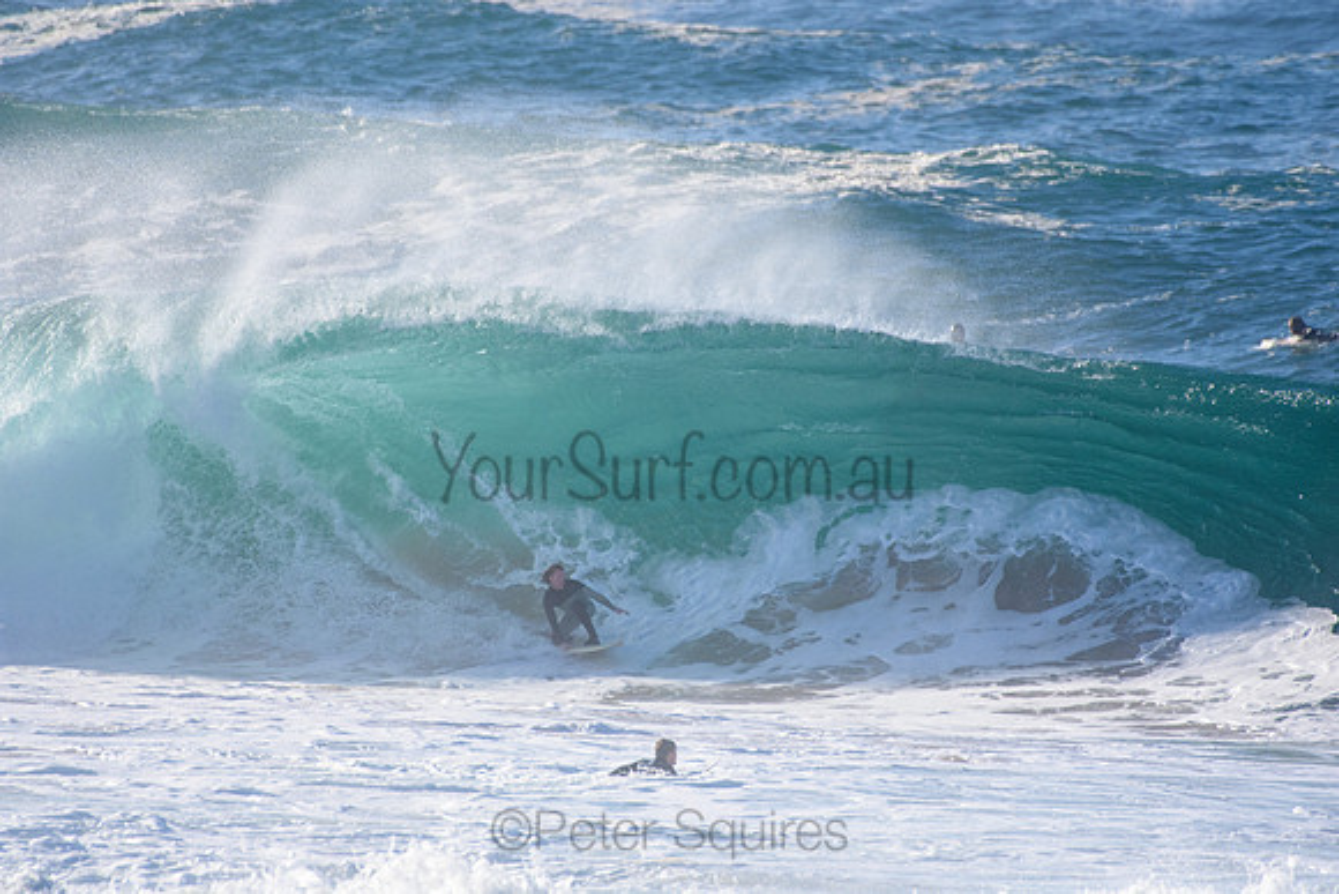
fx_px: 27901
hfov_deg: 2.7
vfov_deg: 1.8
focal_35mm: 750
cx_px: 670
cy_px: 447
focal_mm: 500
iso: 360
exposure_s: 1/2000
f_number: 5.6
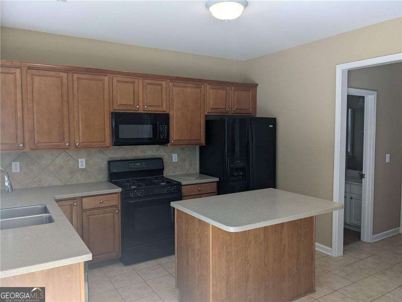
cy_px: 151
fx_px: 314
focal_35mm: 27
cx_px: 201
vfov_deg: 51.4
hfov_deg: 65.3
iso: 41
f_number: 1.73
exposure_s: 1/175
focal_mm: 4.38
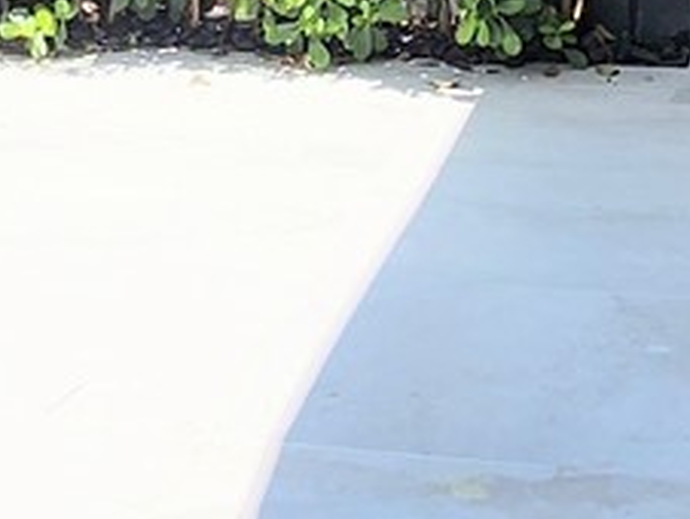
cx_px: 162
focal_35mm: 92
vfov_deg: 15.1
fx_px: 1836
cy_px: -214
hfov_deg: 21.1
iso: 50
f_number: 2.2
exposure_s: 1/1994
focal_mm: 2.2
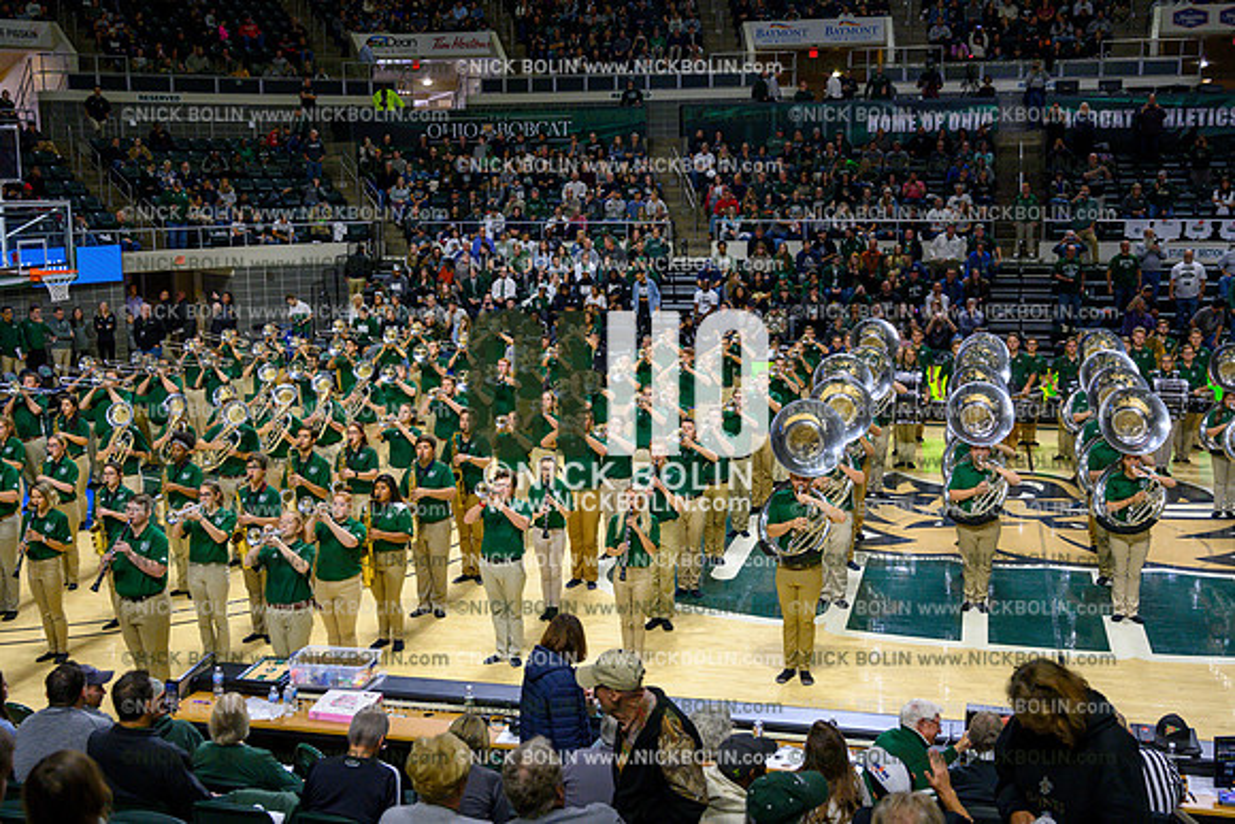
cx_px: 618
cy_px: 412
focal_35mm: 41
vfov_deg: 32.6
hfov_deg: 47.4
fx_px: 1407
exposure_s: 1/500
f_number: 4.5
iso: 3200
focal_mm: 41
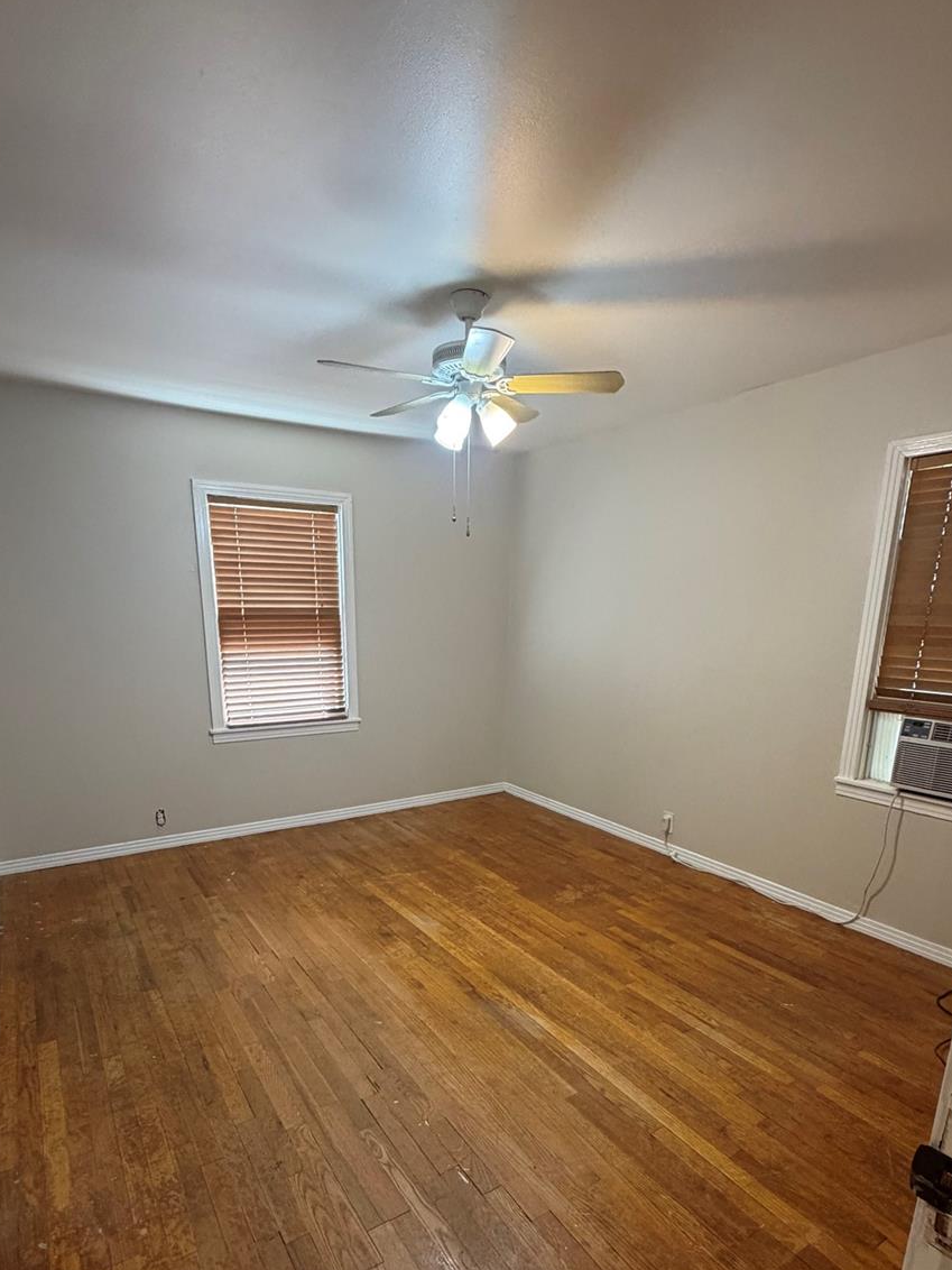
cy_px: 795
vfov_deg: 83.0
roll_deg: -0.3
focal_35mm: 19
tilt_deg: -15.3
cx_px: 466
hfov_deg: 68.7
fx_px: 697
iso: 320
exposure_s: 1/60
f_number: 2.2
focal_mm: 2.22
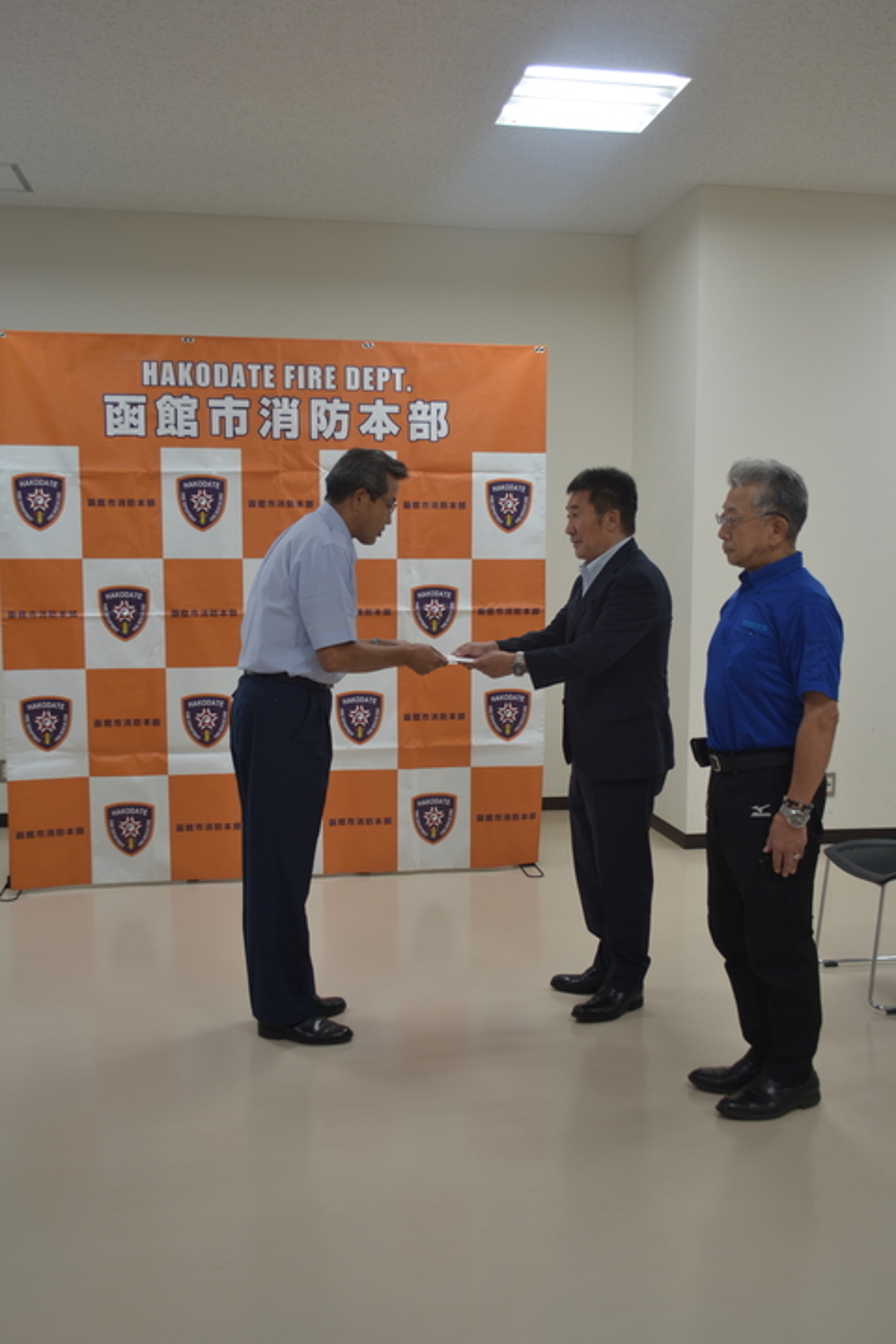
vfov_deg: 57.2
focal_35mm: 33
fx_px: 1232
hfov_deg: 40.0
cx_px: 448
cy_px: 672
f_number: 3.8
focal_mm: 22
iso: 100
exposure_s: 1/30
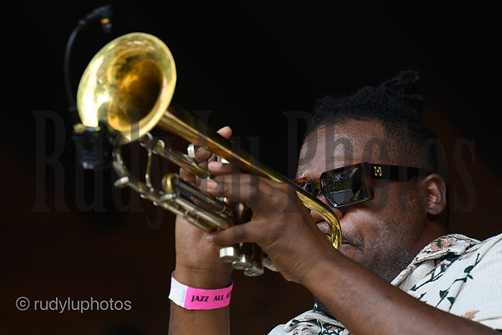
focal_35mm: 300
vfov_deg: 4.6
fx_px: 4184
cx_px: 251
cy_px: 168
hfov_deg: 6.9
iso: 800
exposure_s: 1/1000
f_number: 4
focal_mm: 200
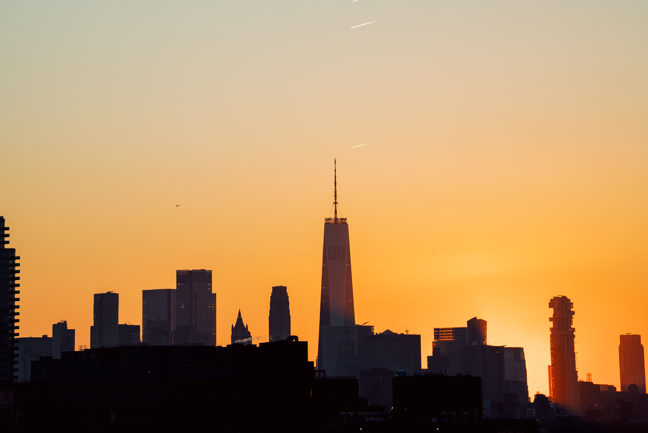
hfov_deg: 12.0
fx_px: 3080
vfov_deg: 8.0
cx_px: 324
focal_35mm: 171
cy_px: 216
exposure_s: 1/125
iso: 200
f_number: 10
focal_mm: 171
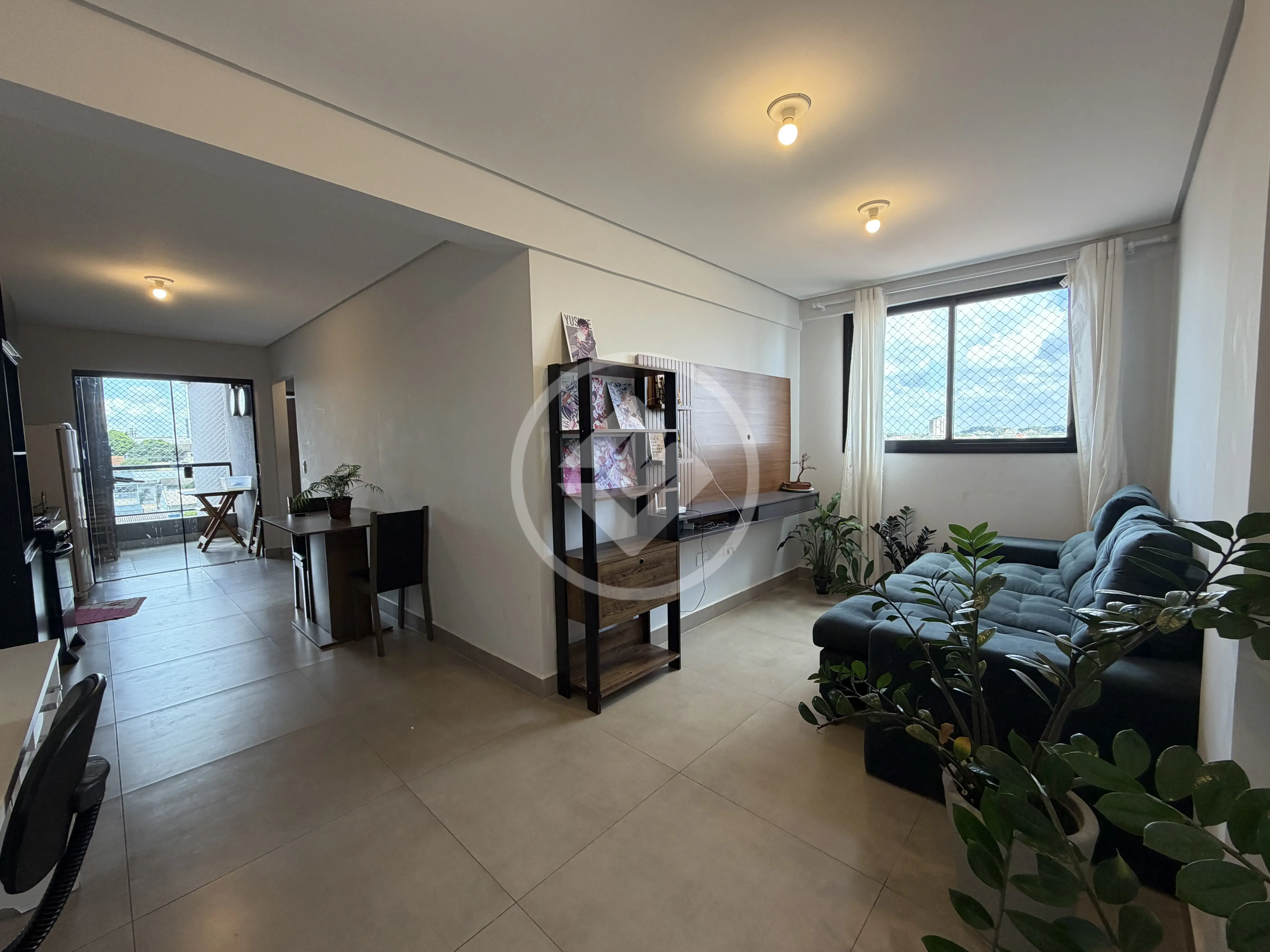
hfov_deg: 102.1
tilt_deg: -3.1
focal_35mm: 14
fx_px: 514
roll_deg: +1.2
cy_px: 476
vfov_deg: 85.7
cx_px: 635
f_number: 2.2
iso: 160
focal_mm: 2.22
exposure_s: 1/120
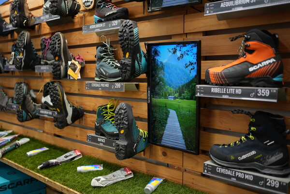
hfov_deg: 54.4
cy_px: 97
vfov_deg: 37.9
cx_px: 145
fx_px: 282
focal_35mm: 35
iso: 250
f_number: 2.2
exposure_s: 1/125
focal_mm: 35
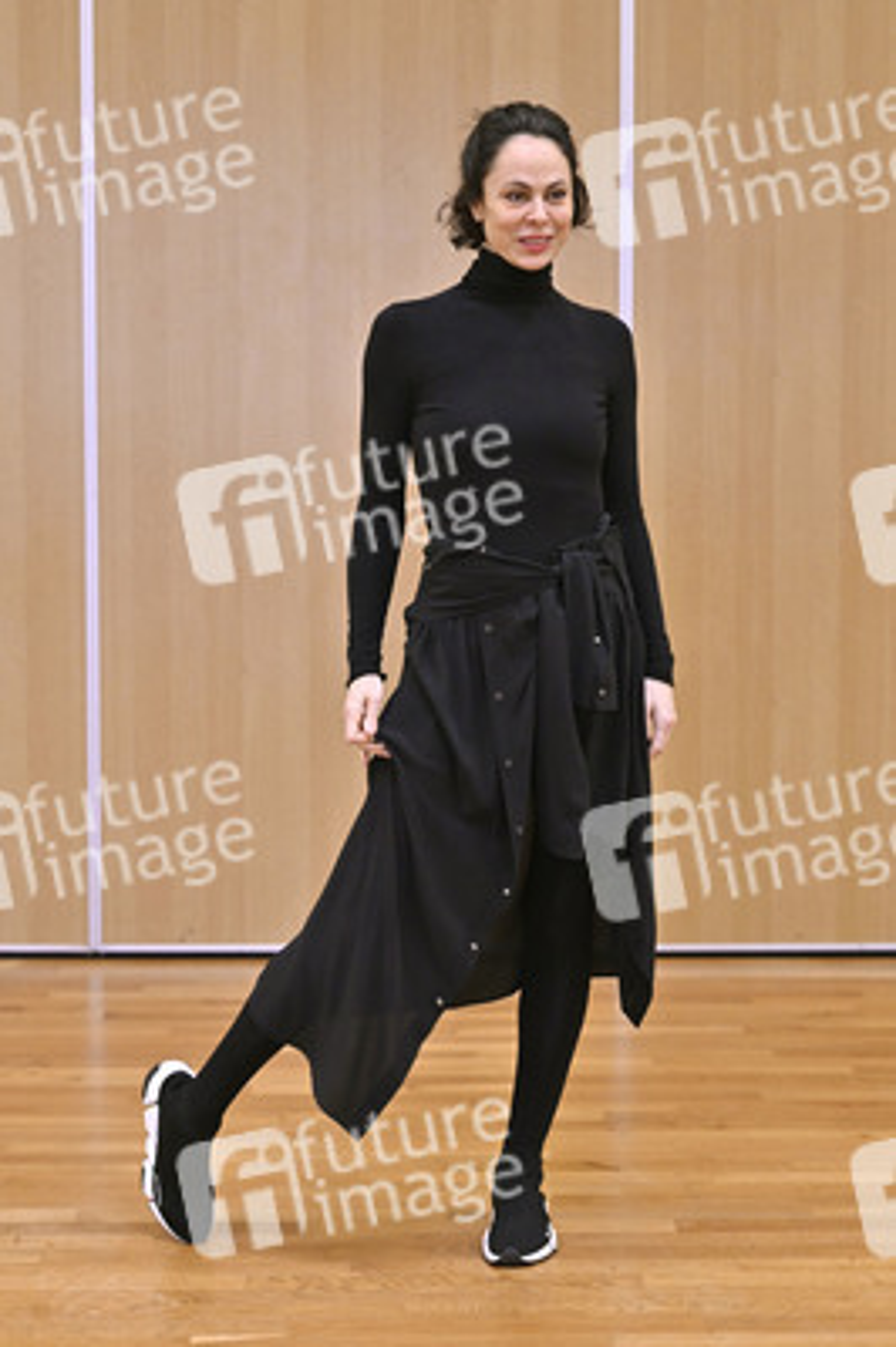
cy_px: 674
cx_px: 448
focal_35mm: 70
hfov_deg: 19.4
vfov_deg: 28.9
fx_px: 2618
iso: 1600
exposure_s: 1/200
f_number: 3.2
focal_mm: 70
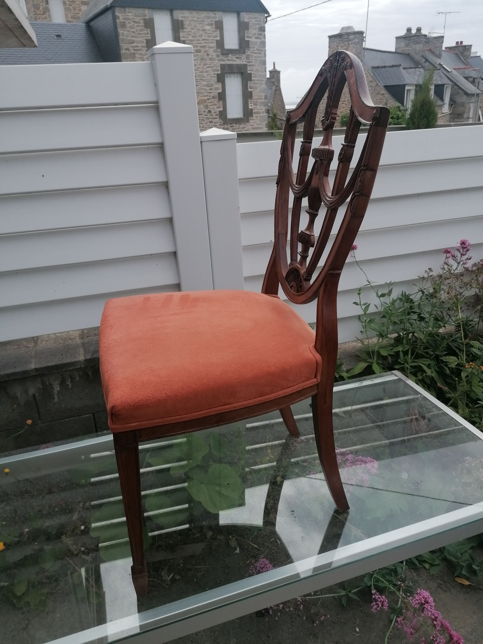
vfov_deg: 65.3
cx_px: 242
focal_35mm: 27
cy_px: 322
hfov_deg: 51.4
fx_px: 502
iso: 50
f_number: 1.8
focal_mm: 4.75
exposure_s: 1/700
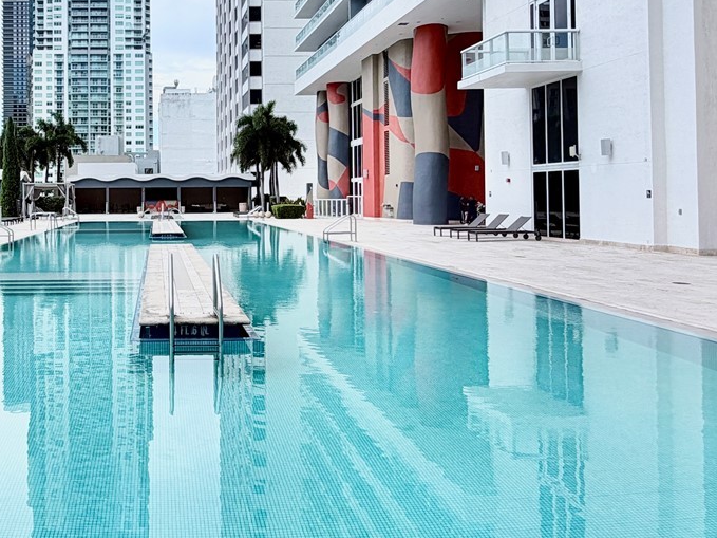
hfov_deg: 52.6
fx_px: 683
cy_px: 183
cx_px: 169
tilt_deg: +0.9
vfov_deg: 42.4
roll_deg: +0.4
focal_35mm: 33
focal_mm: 2.22
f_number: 2.2
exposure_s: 1/770
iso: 32
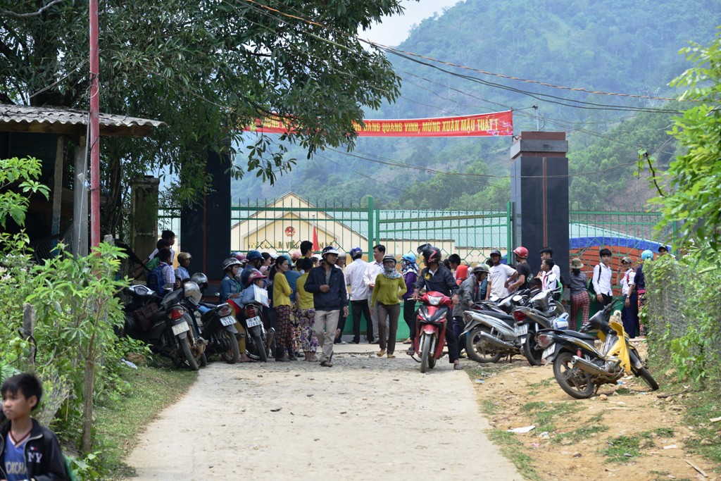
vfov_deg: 11.4
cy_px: 240
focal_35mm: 120
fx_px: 2404
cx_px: 360
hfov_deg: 17.1
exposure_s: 1/500
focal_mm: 120
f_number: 5.6
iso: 200
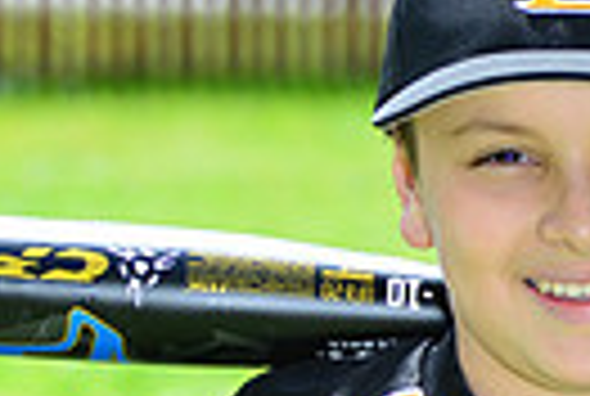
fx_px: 9806
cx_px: 464
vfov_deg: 2.3
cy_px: 470
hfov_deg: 3.4
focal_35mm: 597
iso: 200
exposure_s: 1/200
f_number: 8
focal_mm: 135
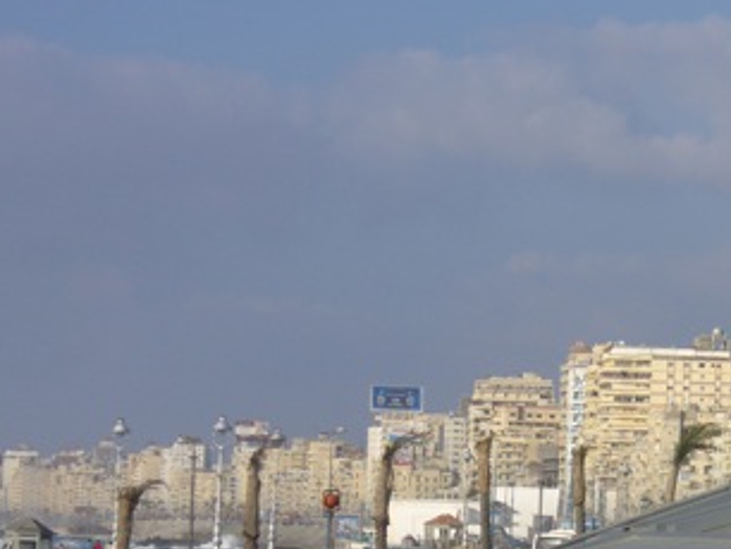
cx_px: 459
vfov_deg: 7.1
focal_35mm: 210
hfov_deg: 9.4
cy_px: 481
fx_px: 4438
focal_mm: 23.7
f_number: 5.4
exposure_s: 1/320
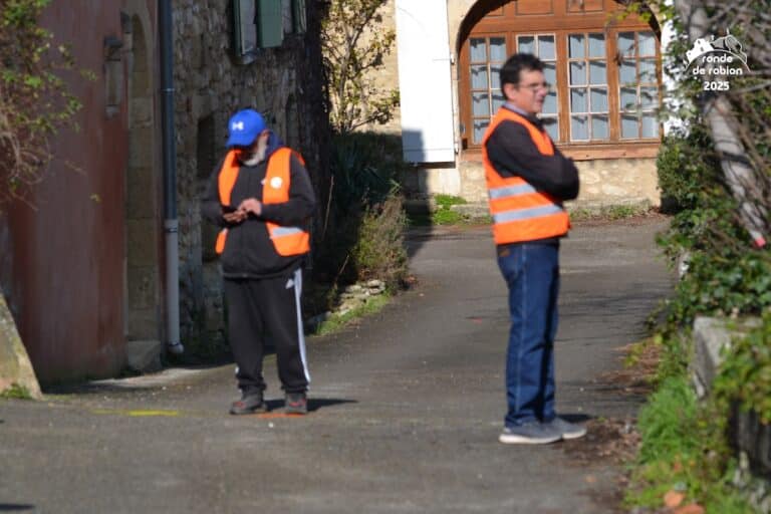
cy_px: 257
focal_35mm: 225
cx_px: 386
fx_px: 4818
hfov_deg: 9.1
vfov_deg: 6.1
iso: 400
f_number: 6.3
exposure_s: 1/1600
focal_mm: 150
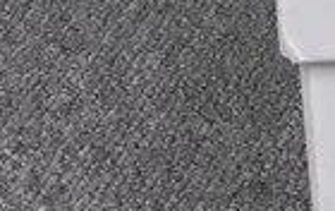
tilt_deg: -16.6
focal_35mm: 211
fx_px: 1929
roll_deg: +0.1
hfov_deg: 8.7
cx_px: 902
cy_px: -394
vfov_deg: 5.9
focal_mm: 3.3
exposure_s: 1/201
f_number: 2.4
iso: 25
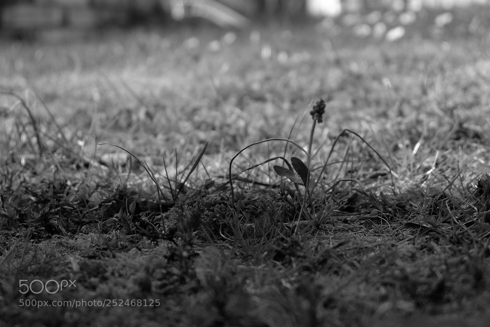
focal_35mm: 75
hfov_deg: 27.0
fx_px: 1021
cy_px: 164
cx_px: 245
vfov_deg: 18.2
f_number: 5.6
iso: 200
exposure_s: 1/210
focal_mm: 50
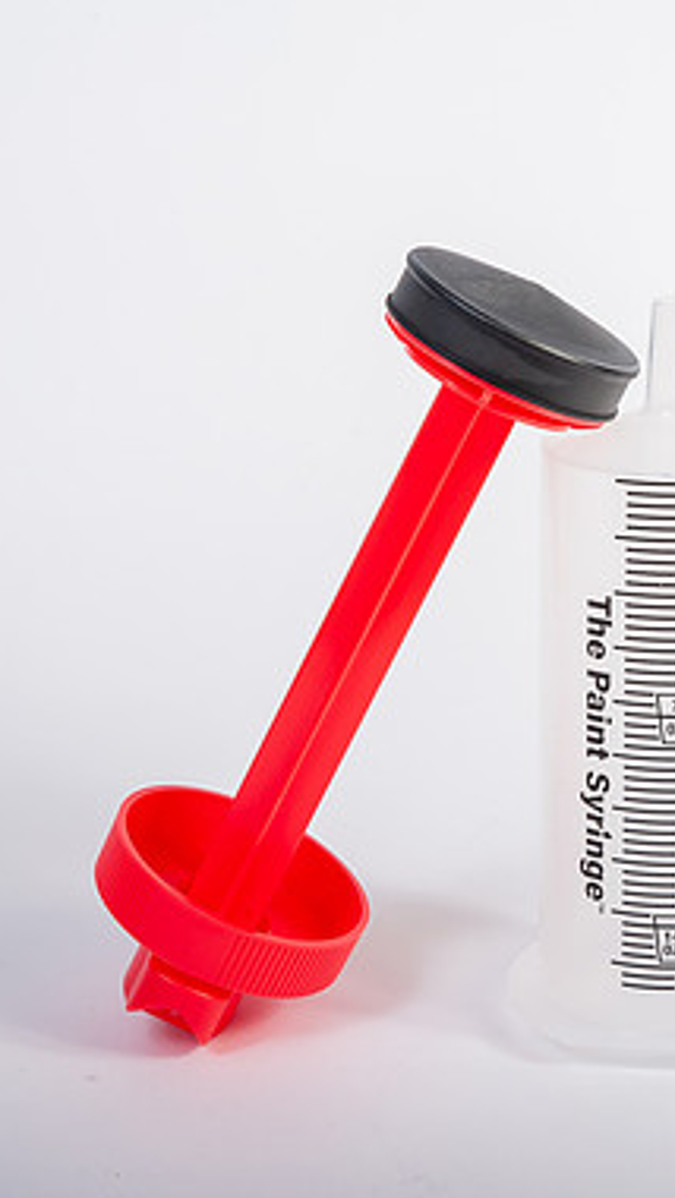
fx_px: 2639
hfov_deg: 14.5
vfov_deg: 25.6
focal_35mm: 83
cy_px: 596
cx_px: 555
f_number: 20
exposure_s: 1/200
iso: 400
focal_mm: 52
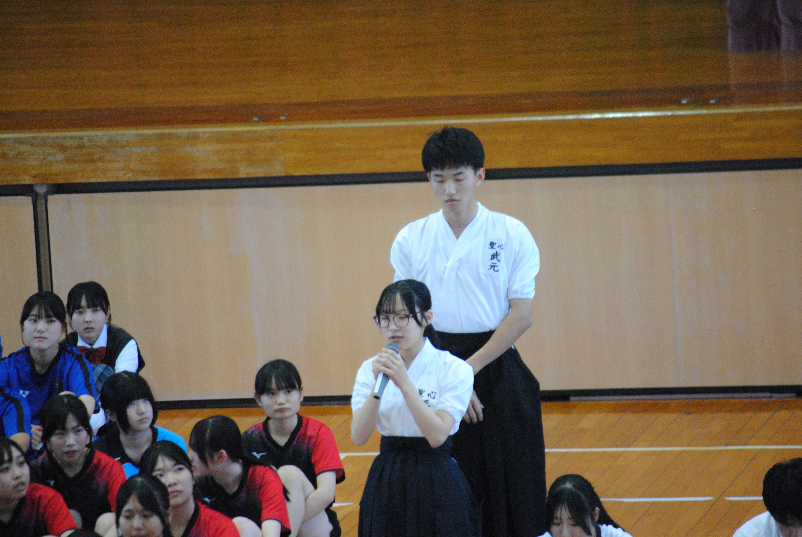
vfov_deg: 4.8
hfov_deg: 7.2
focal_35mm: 285
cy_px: 268
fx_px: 6357
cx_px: 401
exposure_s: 1/100
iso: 1600
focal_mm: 190
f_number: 5.6
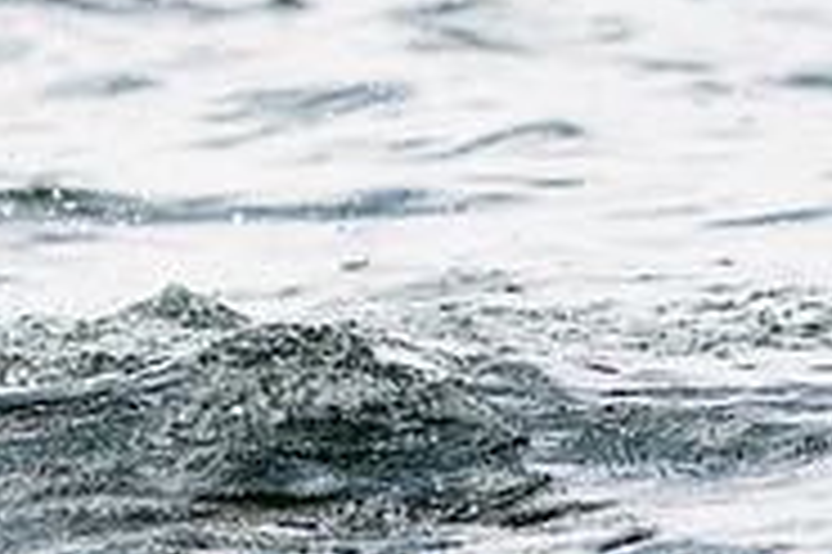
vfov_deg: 1.0
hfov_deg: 1.5
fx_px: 32580
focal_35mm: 1411
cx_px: -450
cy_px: -309
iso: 400
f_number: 5
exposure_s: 1/4000
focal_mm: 300
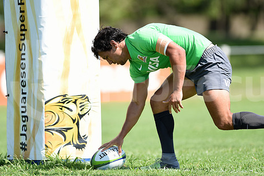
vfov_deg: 3.7
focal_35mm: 373
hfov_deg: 5.5
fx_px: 2736
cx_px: 148
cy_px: 82
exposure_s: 1/1600
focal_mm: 300
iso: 200
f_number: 2.8
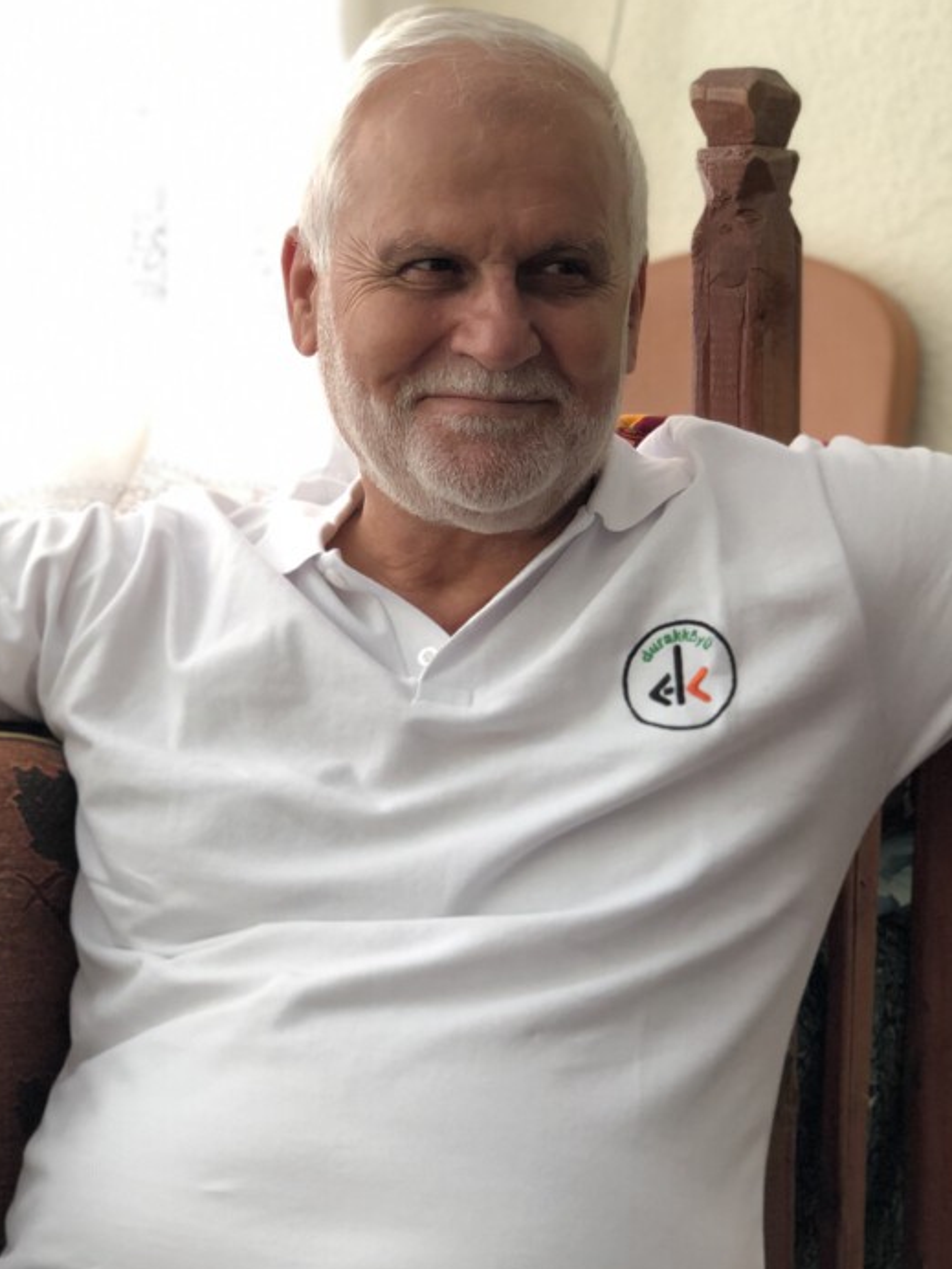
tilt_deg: -5.3
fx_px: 2824
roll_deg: -0.4
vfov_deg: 25.3
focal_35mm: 77
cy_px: 693
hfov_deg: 19.1
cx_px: 424
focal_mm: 6
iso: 80
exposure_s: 1/60
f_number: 2.4
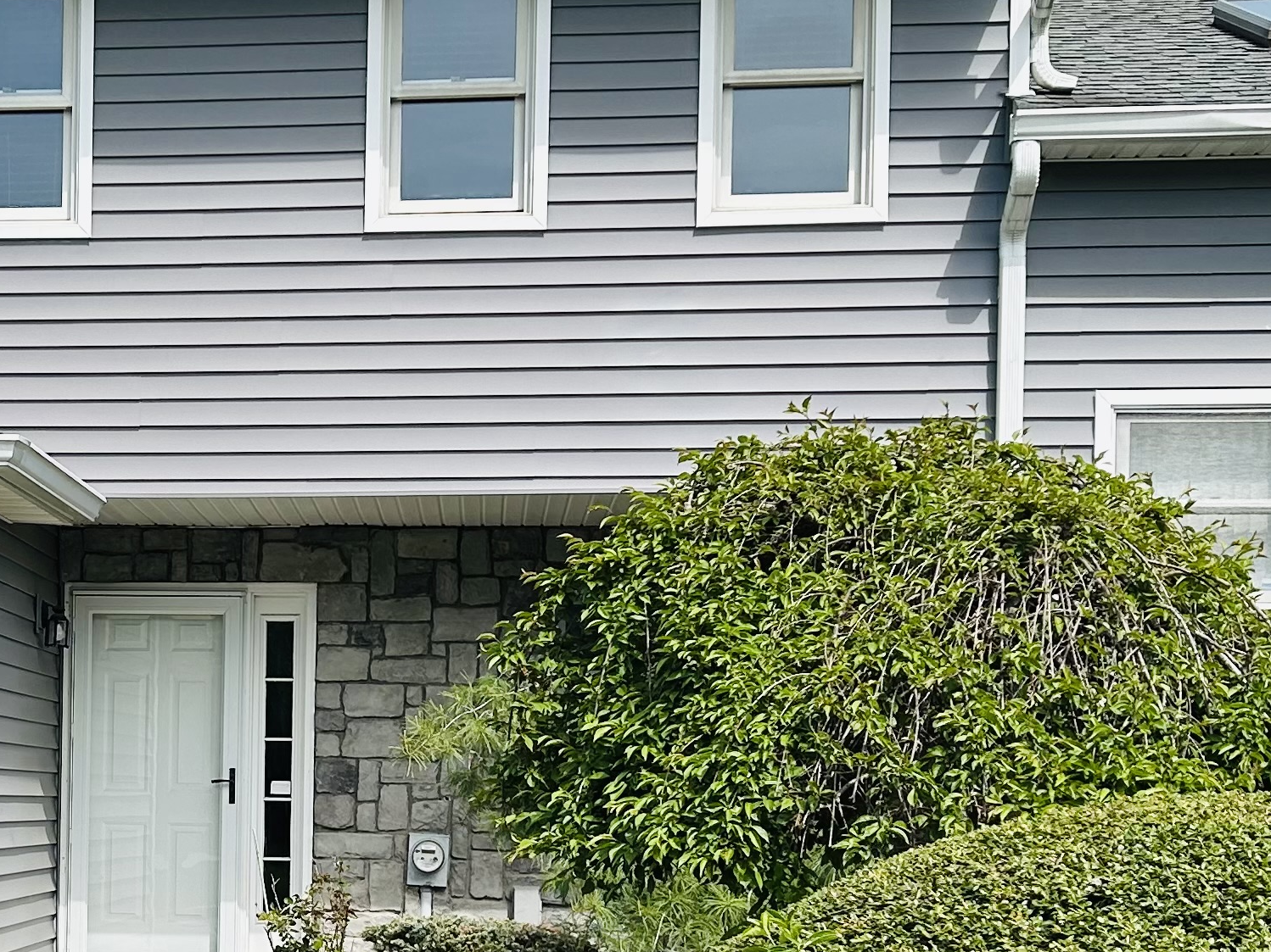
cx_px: 141
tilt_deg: +2.3
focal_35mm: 70
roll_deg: -1.0
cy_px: 804
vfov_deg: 20.7
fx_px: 2570
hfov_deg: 26.9
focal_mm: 5.7
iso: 50
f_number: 1.5
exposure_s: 1/3831
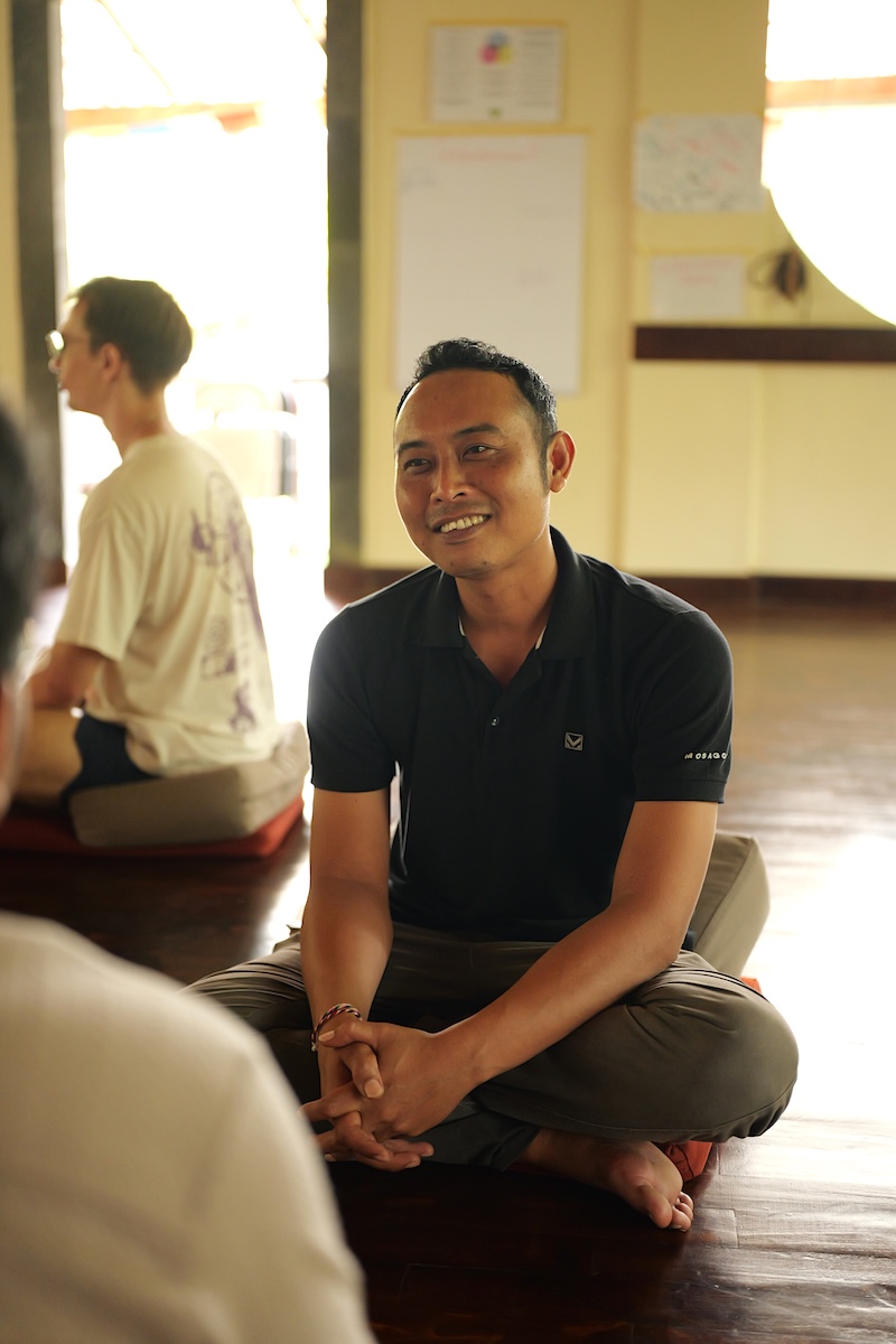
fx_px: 1680
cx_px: 448
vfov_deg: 43.6
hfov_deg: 29.9
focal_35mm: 45
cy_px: 672
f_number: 1.8
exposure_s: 1/200
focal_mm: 45
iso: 4000
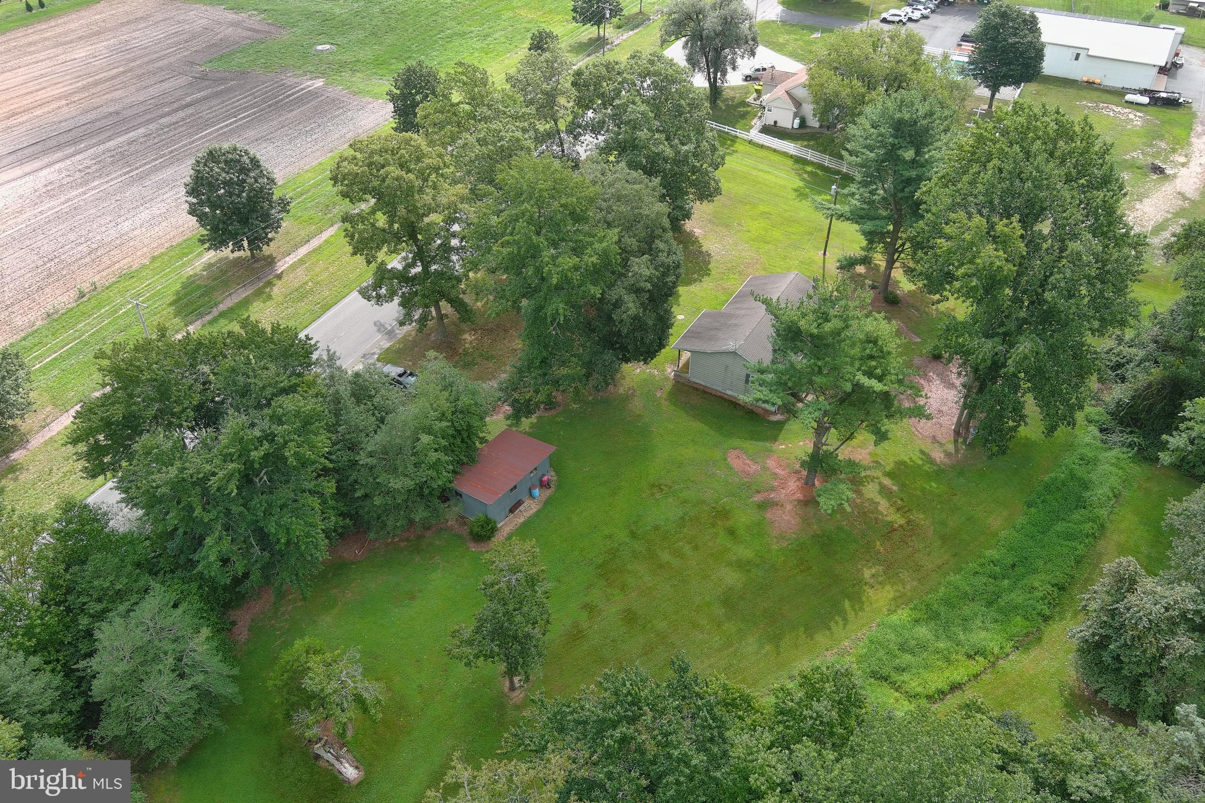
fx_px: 971
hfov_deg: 63.7
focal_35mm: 29
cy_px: 402
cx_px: 602
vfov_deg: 45.0
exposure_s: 1/400
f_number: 2.8
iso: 100
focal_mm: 10.57
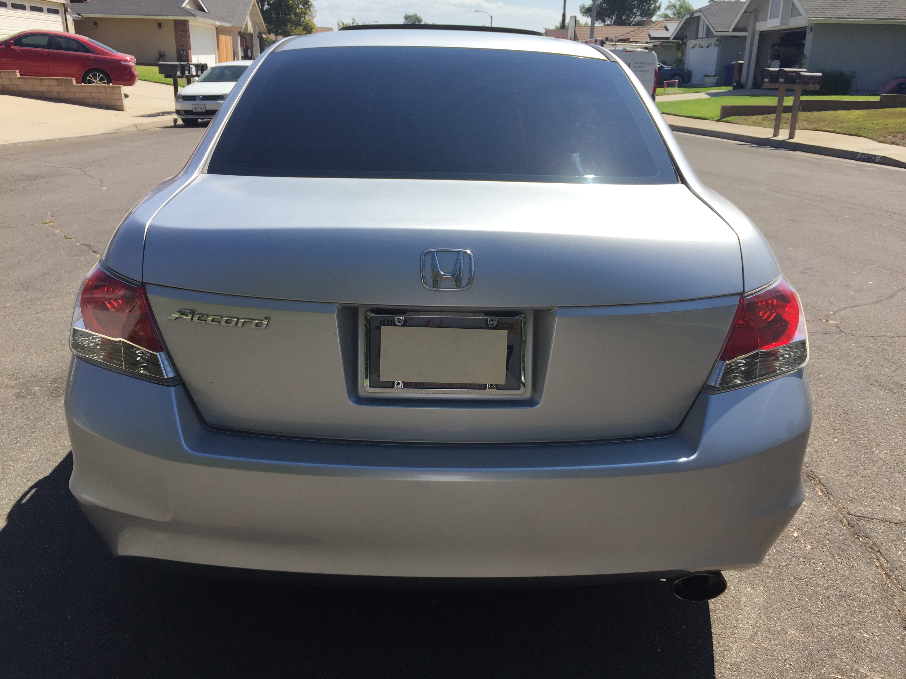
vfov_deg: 48.2
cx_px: 453
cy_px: 340
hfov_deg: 61.7
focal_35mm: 29
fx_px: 759
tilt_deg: -18.4
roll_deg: -4.9
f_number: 2.2
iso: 32
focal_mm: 4.15
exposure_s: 1/1883
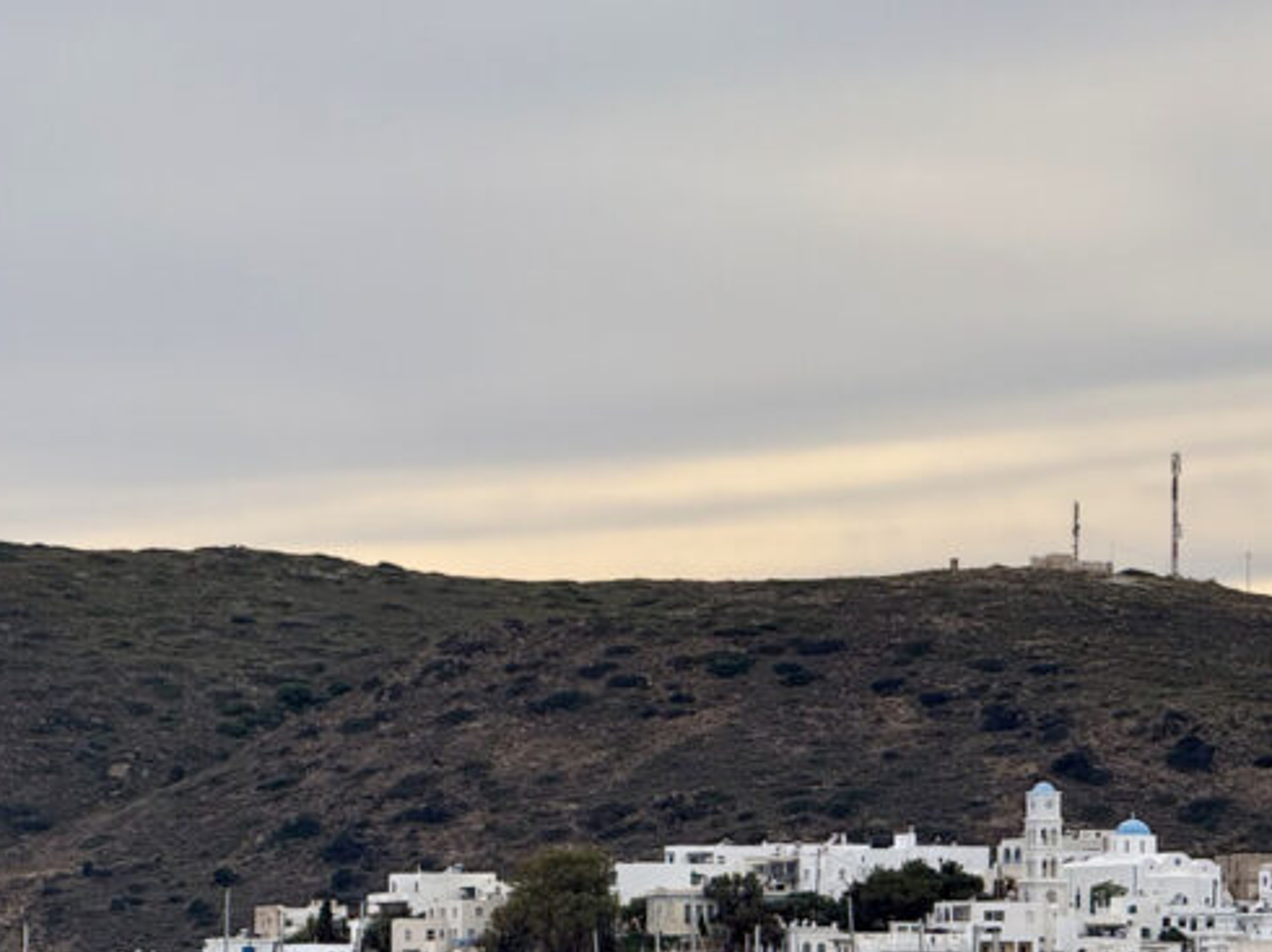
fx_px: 9219
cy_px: 913
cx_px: 1171
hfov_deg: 7.9
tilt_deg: +2.1
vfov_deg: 5.9
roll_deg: -0.2
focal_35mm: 251
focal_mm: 15.66
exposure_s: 1/990
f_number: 2.8
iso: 50
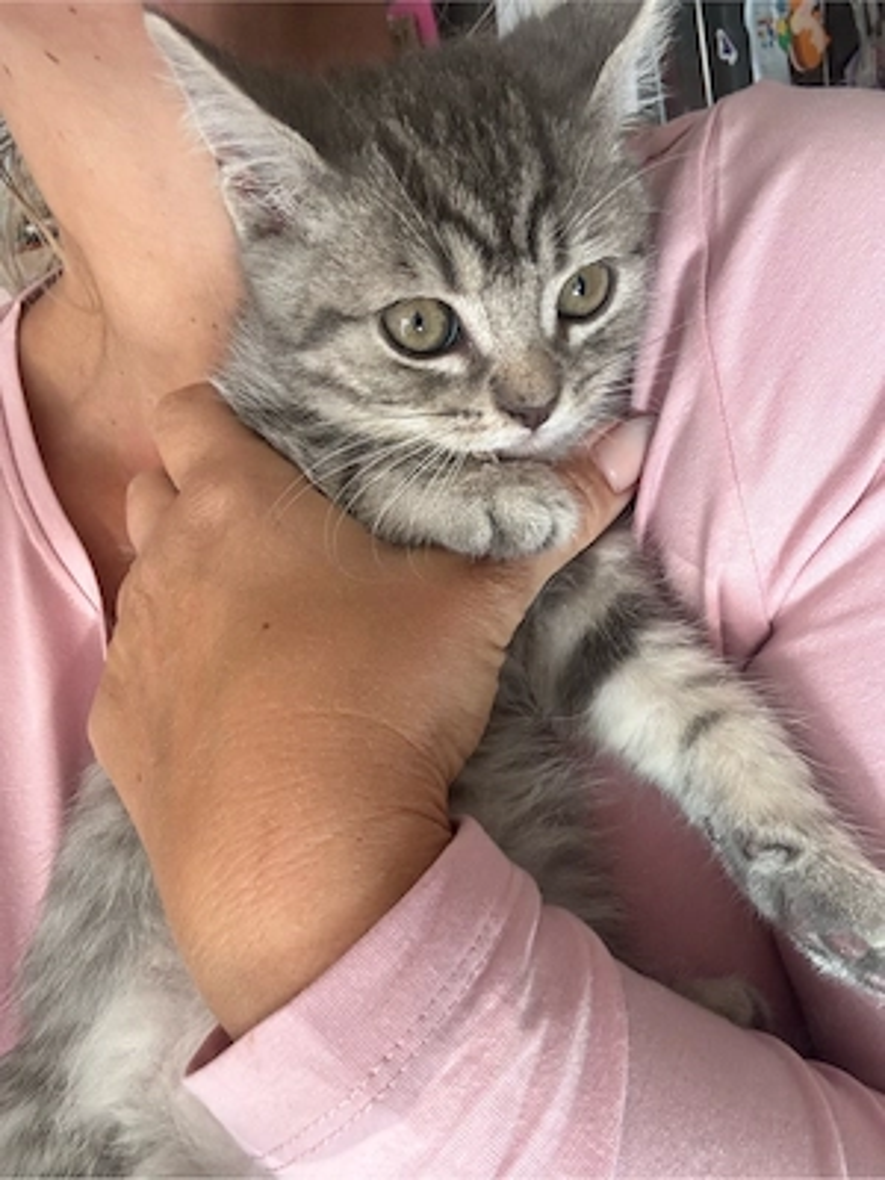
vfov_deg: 60.0
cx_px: 442
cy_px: 590
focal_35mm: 30
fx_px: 1023
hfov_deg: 46.8
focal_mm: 2.69
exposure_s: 1/60
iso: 100
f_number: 1.9
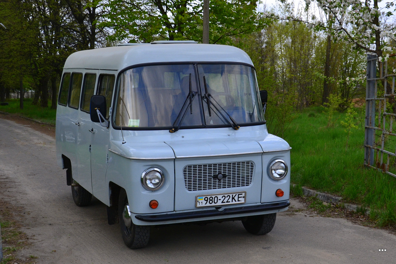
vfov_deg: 35.5
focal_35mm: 38
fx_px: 412
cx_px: 198
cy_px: 132
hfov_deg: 51.3
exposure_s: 1/200
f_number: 10
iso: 400
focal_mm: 25
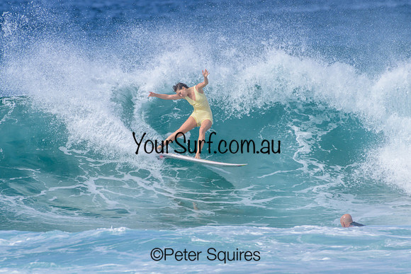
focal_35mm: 1000
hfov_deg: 2.1
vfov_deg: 1.4
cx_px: 206
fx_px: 11419
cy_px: 137
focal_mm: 1000
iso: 900
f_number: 11
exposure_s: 1/2000
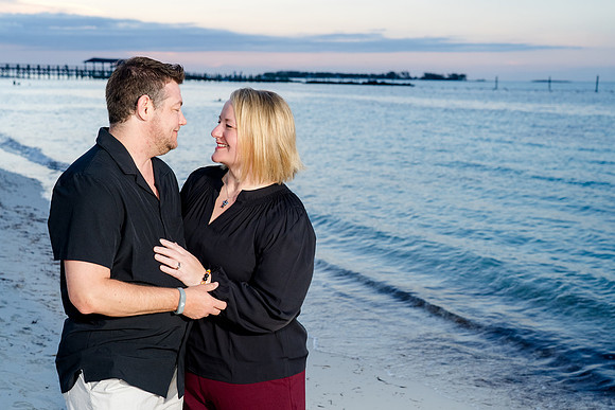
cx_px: 308
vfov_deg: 28.7
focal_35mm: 47
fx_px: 803
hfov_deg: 41.9
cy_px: 205
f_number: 5.6
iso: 400
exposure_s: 1/200
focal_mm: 47
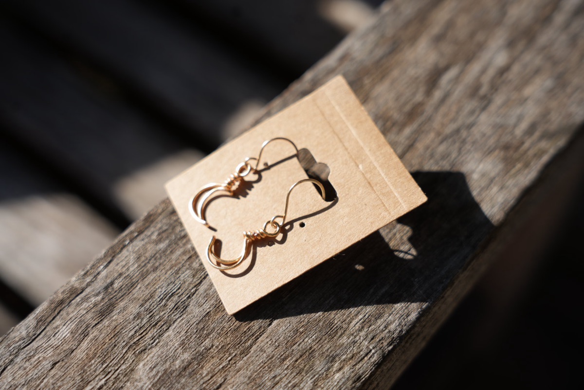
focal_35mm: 51
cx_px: 292
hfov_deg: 39.1
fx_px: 821
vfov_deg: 26.7
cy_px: 195
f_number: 4.5
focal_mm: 50.6
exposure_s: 1/500
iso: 100
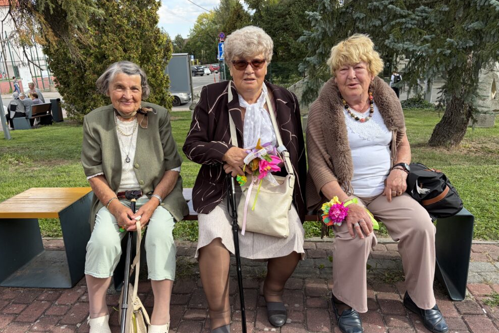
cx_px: 246
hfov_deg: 65.5
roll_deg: +1.7
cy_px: 165
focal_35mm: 28
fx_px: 388
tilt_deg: -14.9
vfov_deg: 46.4
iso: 64
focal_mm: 5.96
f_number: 1.6
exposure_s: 1/884
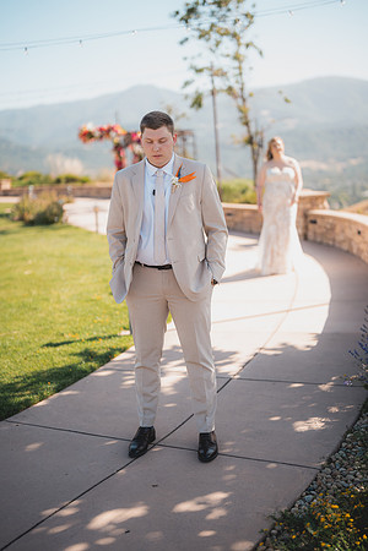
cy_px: 276
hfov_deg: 27.0
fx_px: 767
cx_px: 184
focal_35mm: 50
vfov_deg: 39.6
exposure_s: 1/1250
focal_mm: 50
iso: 50
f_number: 1.4
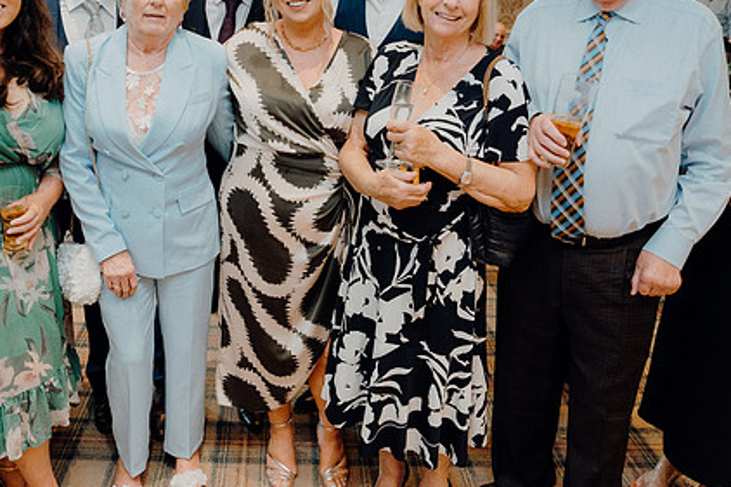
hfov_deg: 56.8
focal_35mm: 33
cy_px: 164
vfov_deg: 39.5
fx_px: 670
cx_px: 293
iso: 2500
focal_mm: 24
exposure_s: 1/160
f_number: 3.5
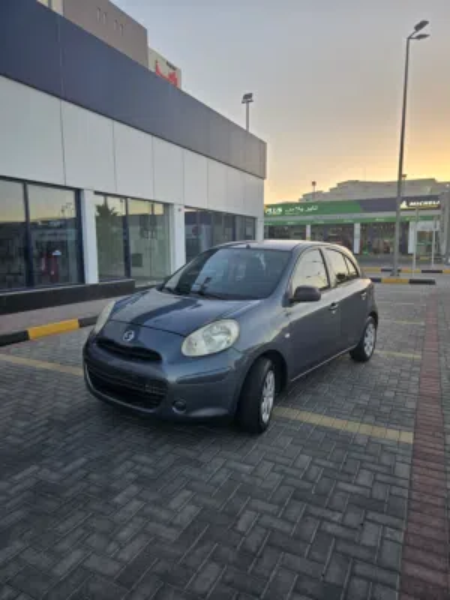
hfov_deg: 58.9
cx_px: 225
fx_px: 399
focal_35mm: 23
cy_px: 300
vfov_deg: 73.9
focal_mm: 5.4
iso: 25
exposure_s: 1/250
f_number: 1.8
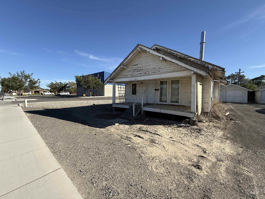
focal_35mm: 14
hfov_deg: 102.1
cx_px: 132
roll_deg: -0.8
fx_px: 107
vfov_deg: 85.7
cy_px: 100
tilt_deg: -2.5
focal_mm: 2.22
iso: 50
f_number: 2.2
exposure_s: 1/1312
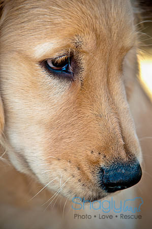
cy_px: 114
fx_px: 1904
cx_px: 76
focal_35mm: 300
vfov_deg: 6.9
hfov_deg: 4.6
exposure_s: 1/200
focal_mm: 200
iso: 200
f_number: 5.6
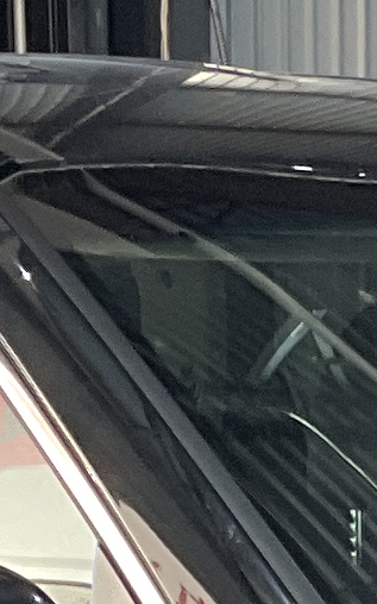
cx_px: 842
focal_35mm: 244
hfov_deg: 5.2
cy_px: 1504
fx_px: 4016
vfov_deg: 7.9
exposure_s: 1/122
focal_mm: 3
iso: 50
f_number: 1.8
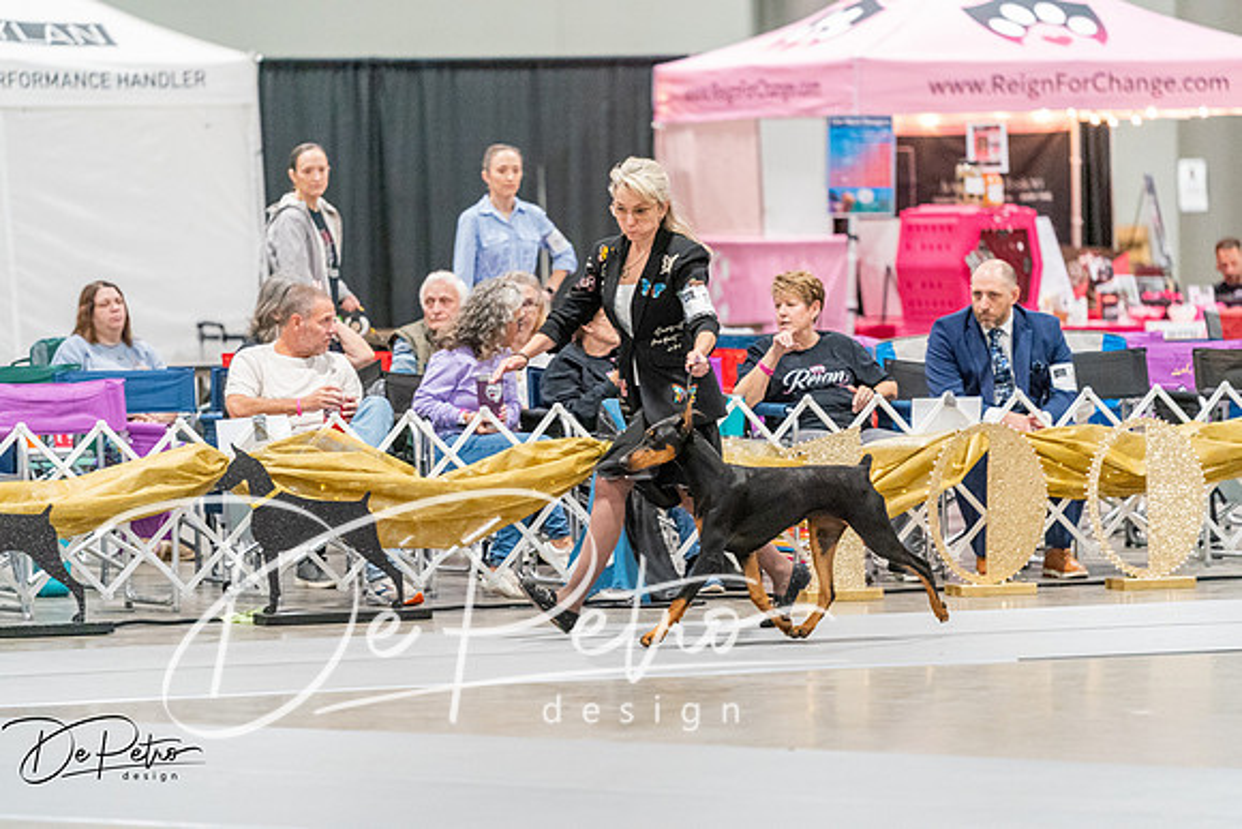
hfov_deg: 10.3
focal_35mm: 200
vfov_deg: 6.9
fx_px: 6901
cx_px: 621
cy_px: 414
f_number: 2.8
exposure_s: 1/250
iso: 8000
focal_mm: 200
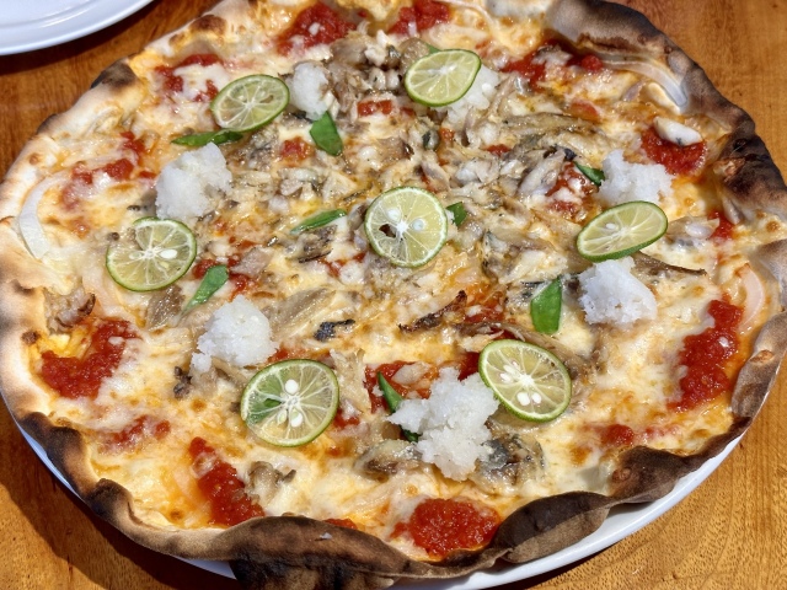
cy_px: 295
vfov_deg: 30.3
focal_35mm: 48
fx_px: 1091
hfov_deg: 39.7
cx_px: 394
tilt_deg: -49.3
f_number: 1.78
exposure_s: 1/100
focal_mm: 6.86
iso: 64
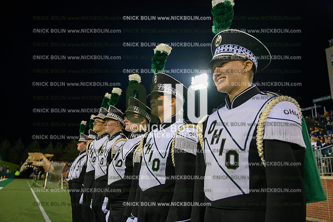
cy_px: 111
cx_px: 166
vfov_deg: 46.4
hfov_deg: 65.5
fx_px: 259
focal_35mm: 28
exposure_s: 1/800
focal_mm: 28
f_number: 4
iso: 5000
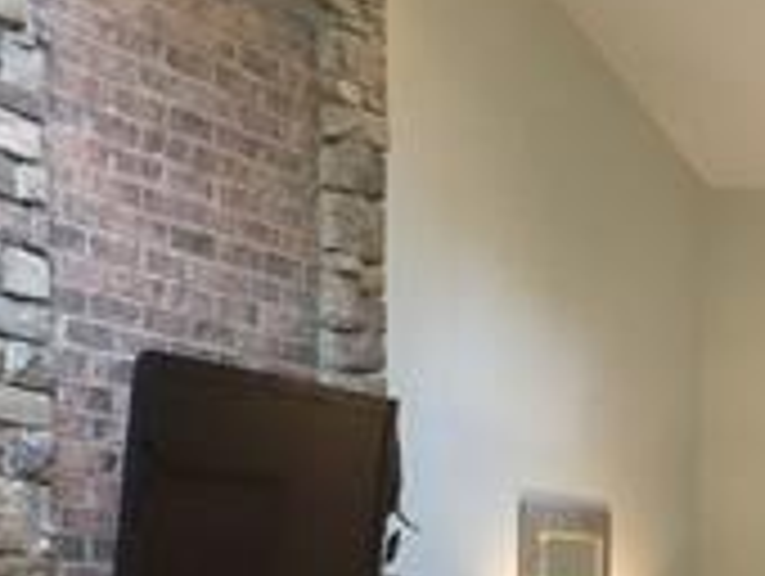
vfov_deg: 12.7
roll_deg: -2.3
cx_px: 675
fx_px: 2412
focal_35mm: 109
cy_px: 945
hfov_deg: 17.8
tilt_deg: -7.9
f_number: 2.2
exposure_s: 1/10
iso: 100
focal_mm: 4.15
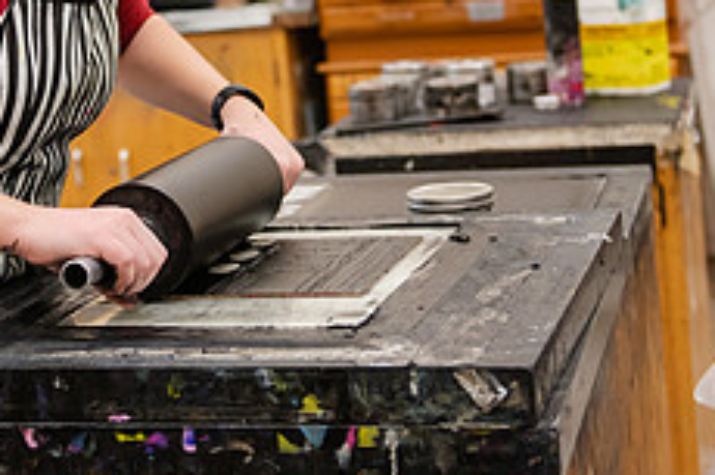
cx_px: 140
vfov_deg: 13.4
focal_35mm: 101
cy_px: 26
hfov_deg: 20.0
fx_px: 2004
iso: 500
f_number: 3.2
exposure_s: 1/160
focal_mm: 40
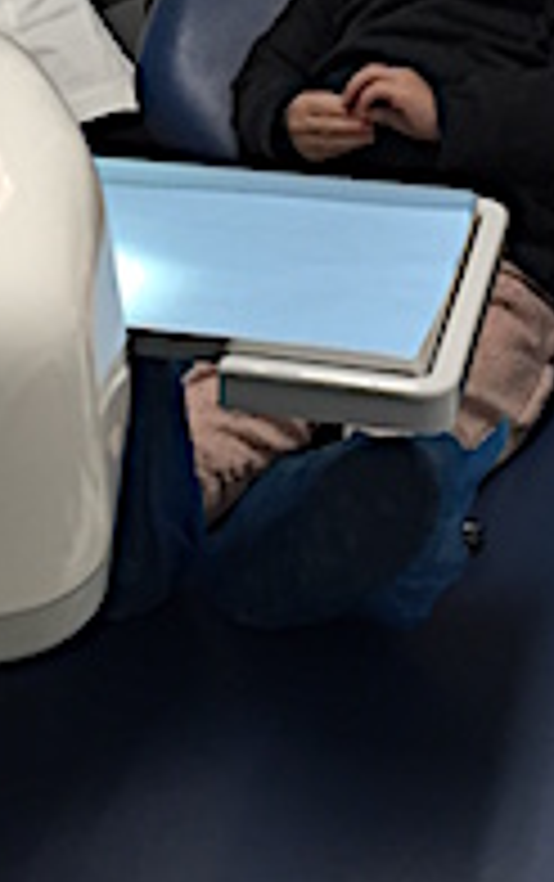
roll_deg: +1.0
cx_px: 293
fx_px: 2264
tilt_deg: -20.9
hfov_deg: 13.9
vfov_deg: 21.2
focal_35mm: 94
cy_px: -36
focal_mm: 4.15
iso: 40
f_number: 2.2
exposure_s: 1/33
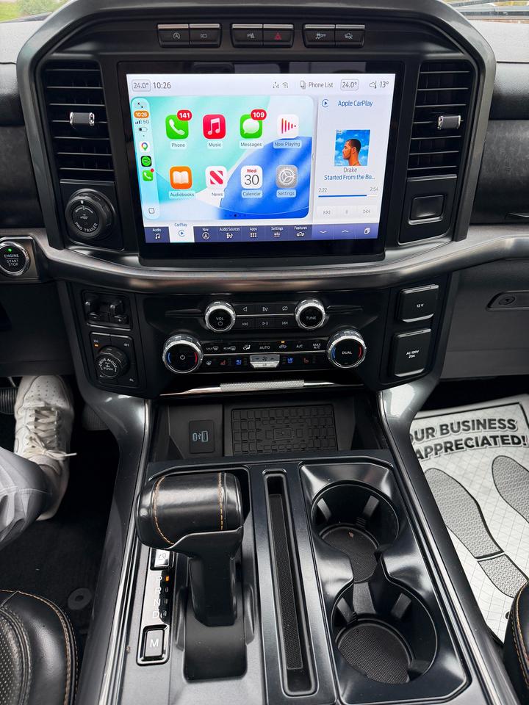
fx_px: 489
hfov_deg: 56.8
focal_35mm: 24
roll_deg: -1.3
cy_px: 352
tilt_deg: -37.9
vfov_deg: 71.6
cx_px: 264
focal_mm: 6.76
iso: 160
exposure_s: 1/186
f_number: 1.78
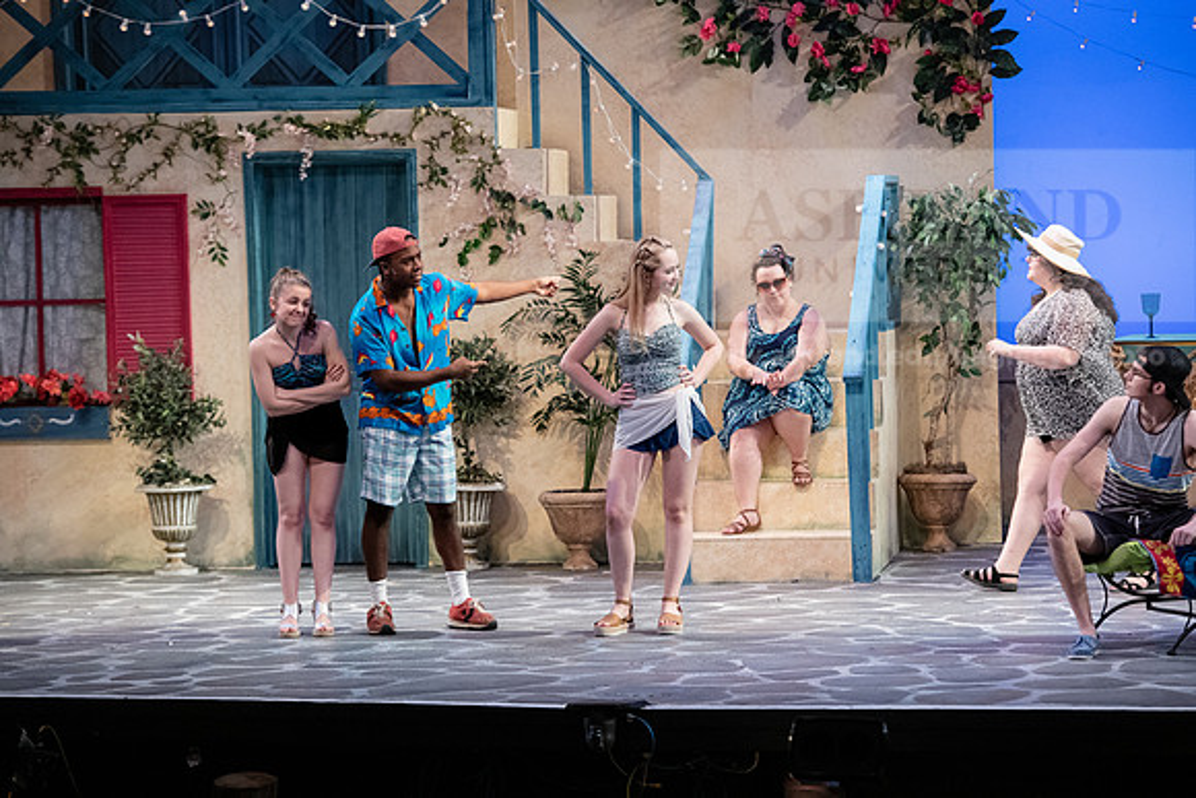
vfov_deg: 10.2
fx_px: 4486
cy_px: 399
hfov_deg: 15.2
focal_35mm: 135
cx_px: 598
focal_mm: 135
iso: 2500
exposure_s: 1/320
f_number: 4
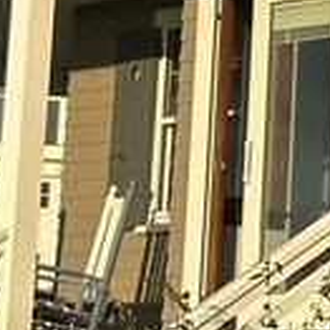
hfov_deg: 9.4
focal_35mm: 180
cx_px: 524
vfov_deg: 9.6
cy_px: 0
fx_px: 1941
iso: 50
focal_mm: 5.7
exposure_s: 1/3077
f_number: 1.5
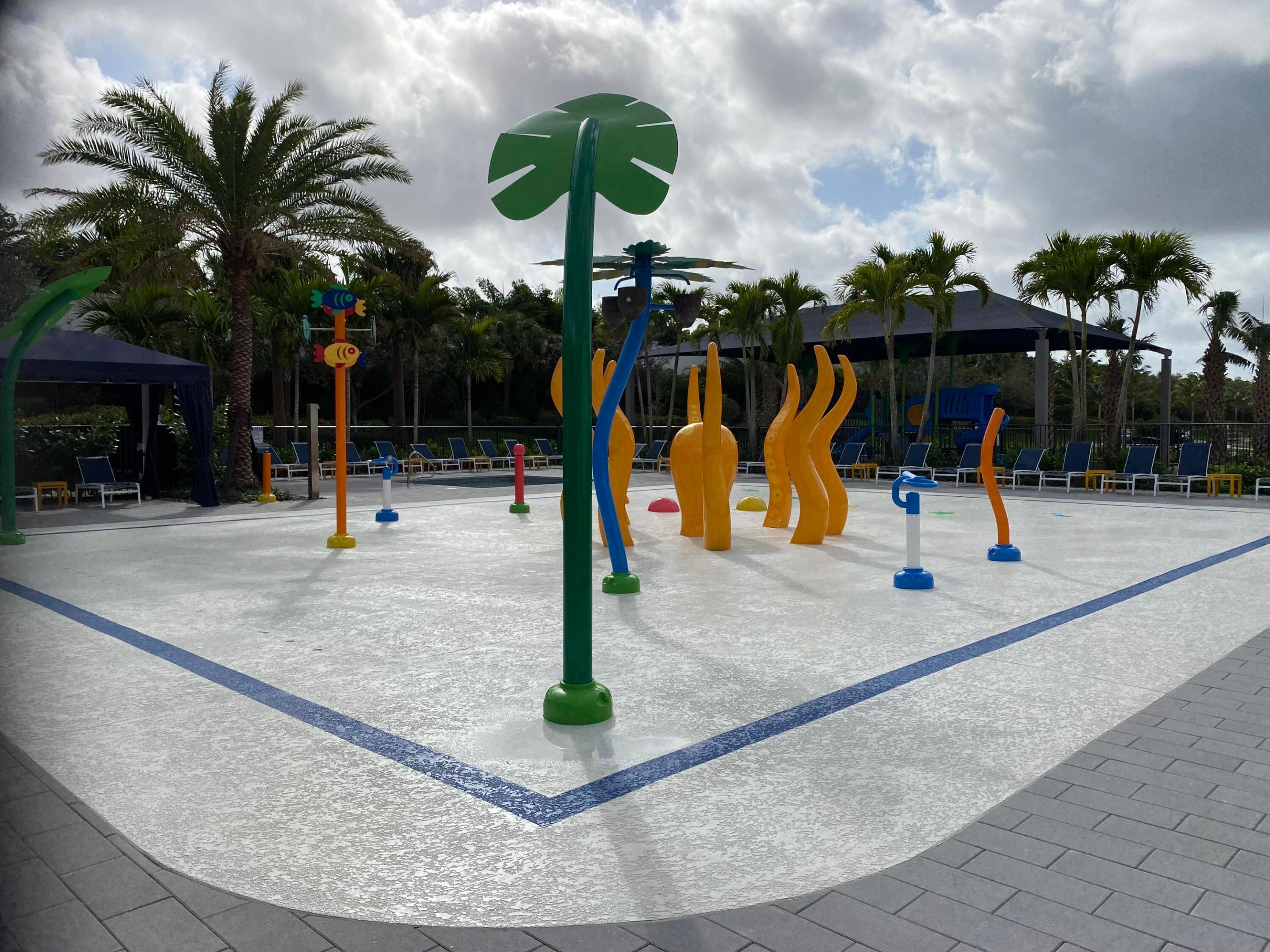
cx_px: 635
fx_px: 954
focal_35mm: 26
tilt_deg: -1.3
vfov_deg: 53.1
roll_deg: +0.2
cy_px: 476
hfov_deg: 67.3
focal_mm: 4.25
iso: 32
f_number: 1.8
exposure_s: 1/7692
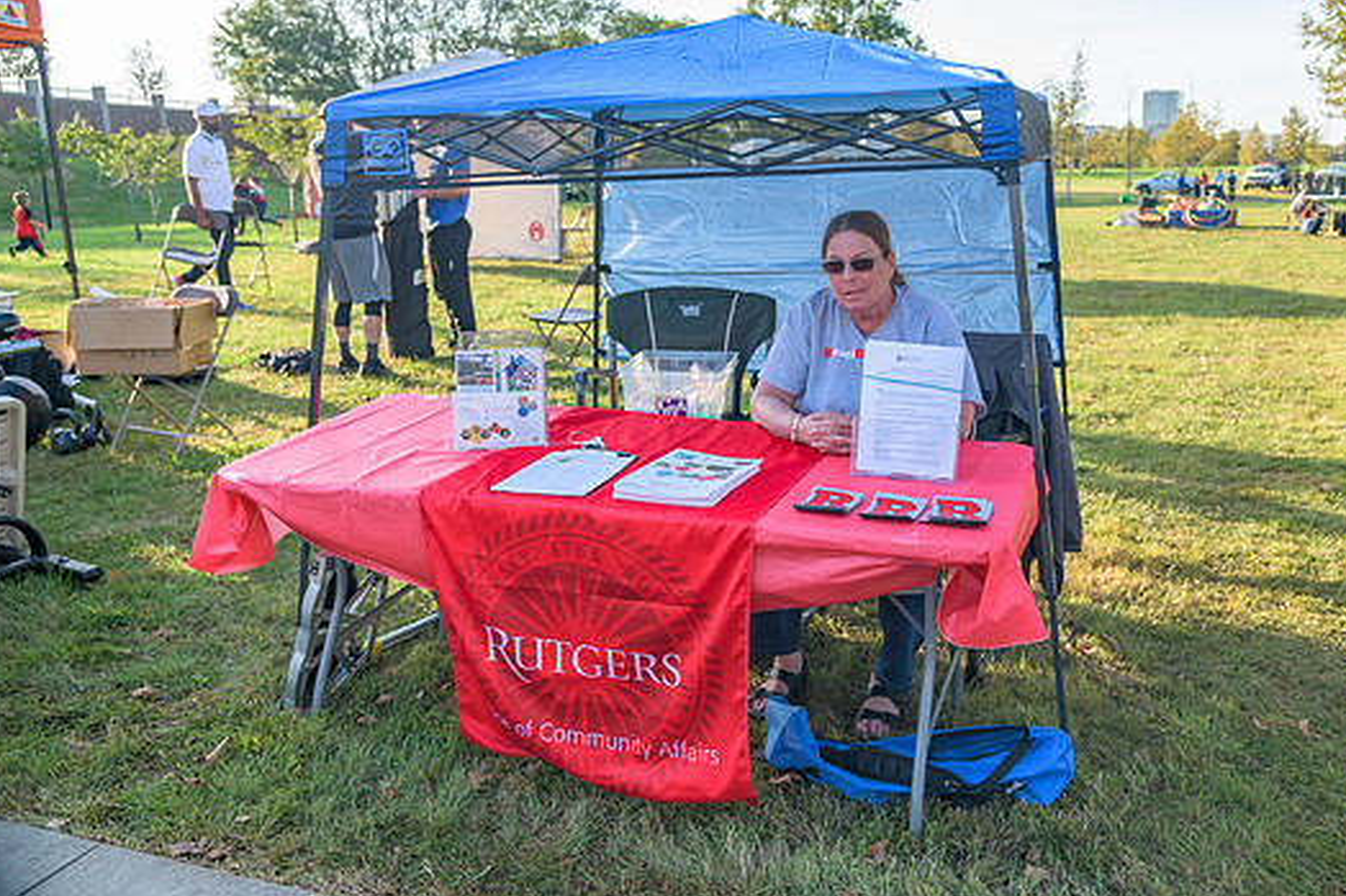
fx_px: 1159
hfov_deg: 60.2
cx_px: 732
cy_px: 412
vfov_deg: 42.3
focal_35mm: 31
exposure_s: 1/200
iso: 200
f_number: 4
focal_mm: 28
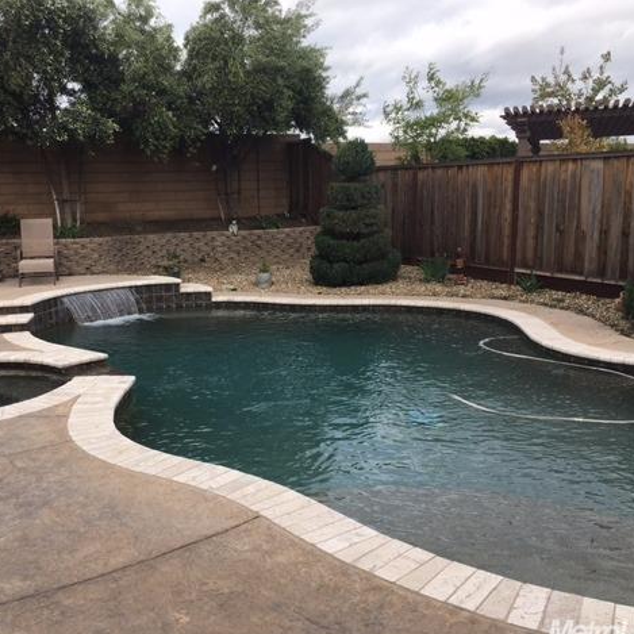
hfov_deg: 46.9
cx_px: 250
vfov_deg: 47.2
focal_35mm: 35
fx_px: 725
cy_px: 322
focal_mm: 4.15
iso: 25
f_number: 2.2
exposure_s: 1/974
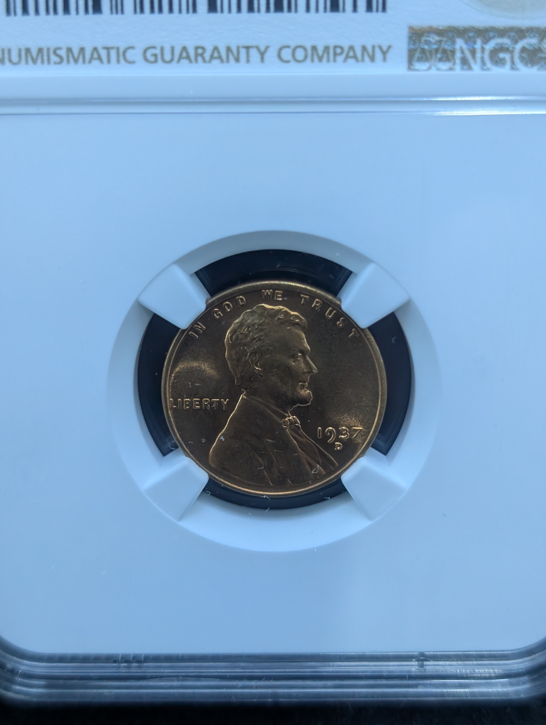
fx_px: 1028
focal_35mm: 49
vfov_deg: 38.9
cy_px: 362
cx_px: 273
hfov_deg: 29.7
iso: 510
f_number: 1.68
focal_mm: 6.9
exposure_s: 1/120
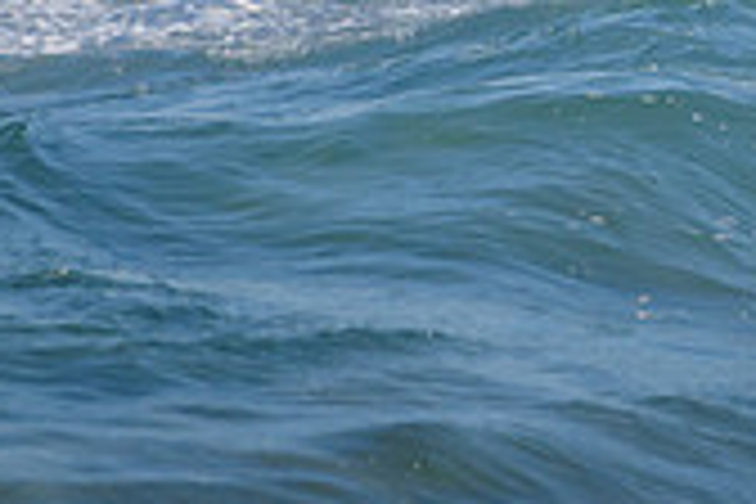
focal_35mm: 2119
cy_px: -53
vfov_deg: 0.6
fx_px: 44496
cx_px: 1538
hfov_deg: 1.0
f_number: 5.6
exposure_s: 1/2000
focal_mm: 500
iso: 140
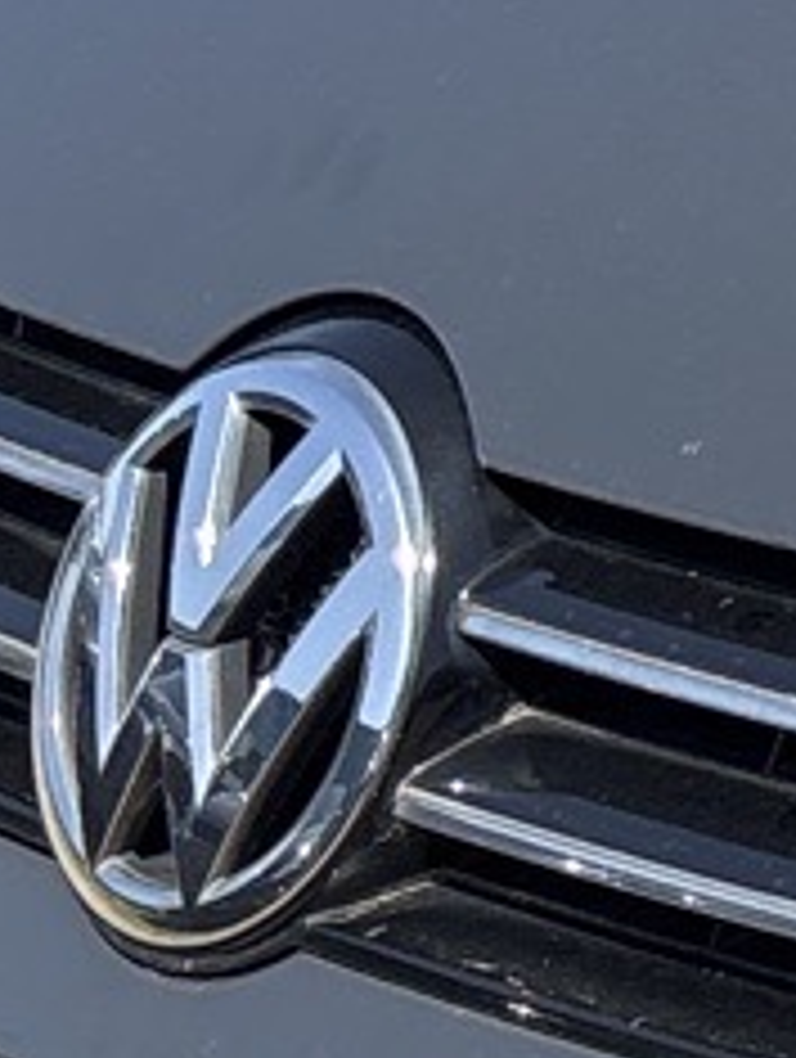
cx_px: 3130
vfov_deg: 9.3
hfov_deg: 6.0
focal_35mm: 212
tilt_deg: -16.3
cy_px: 63
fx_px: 6482
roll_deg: +1.3
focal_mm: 5.96
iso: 50
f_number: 1.6
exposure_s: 1/2062
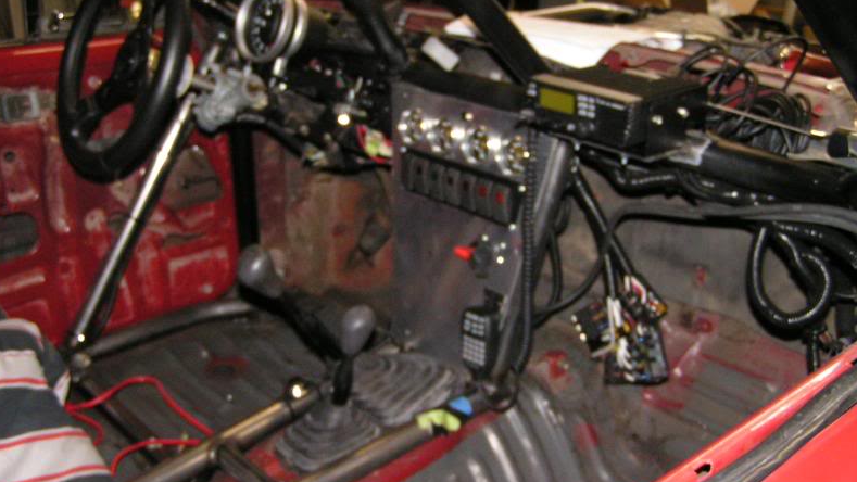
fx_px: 955
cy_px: 246
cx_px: 424
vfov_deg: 28.4
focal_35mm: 42
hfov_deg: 48.4
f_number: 2.8
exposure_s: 1/40
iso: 200
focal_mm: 5.8
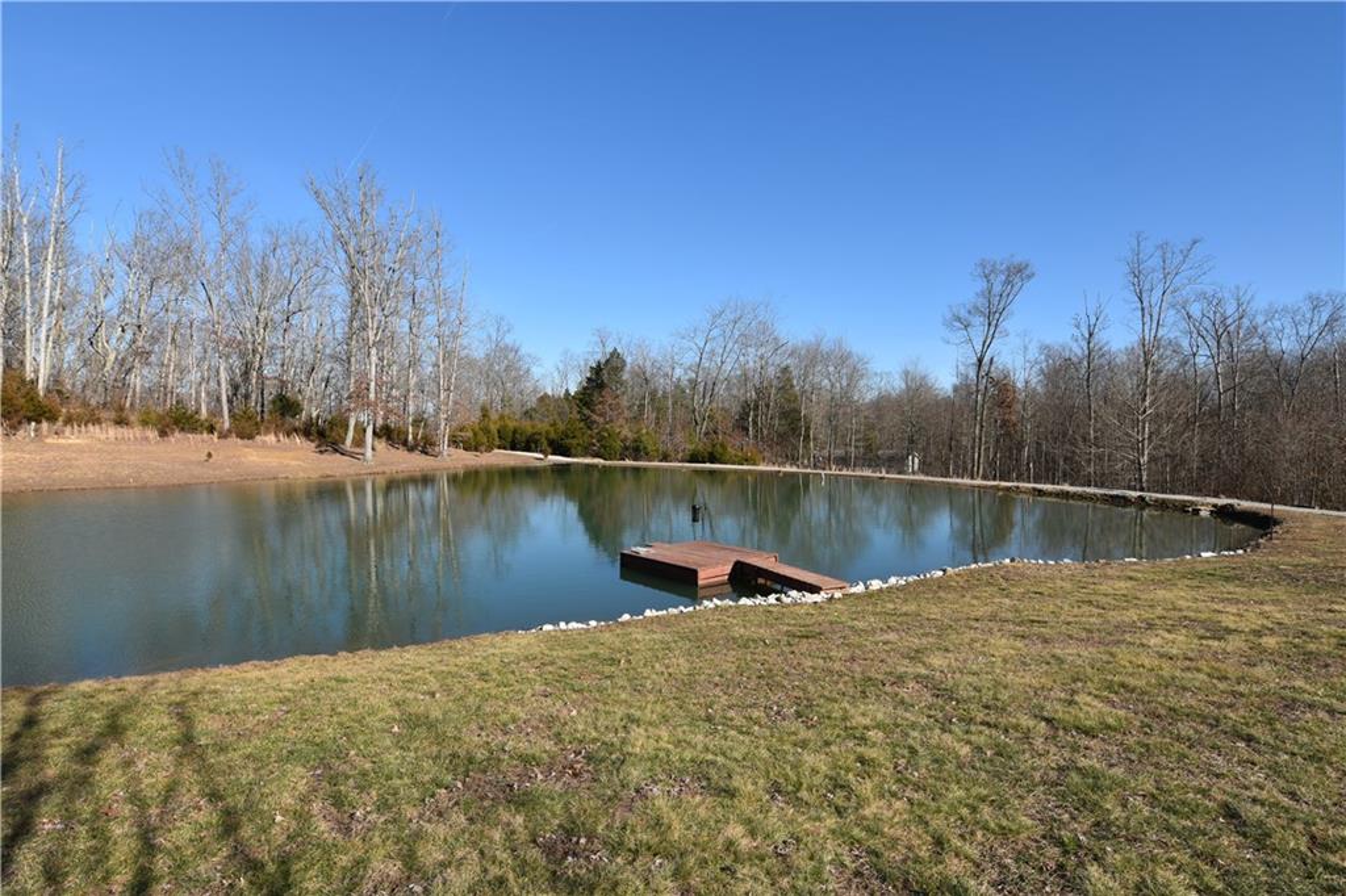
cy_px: 448
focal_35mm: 16
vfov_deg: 72.0
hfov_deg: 95.0
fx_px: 617
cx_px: 673
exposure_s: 1/200
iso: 100
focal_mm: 11
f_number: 9
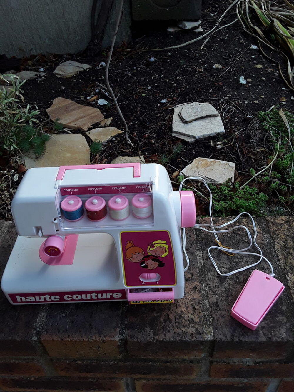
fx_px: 306
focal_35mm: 27
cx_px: 147
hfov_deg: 51.4
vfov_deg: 65.3
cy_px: 196
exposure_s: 1/317
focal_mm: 2.91
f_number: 1.9
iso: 40
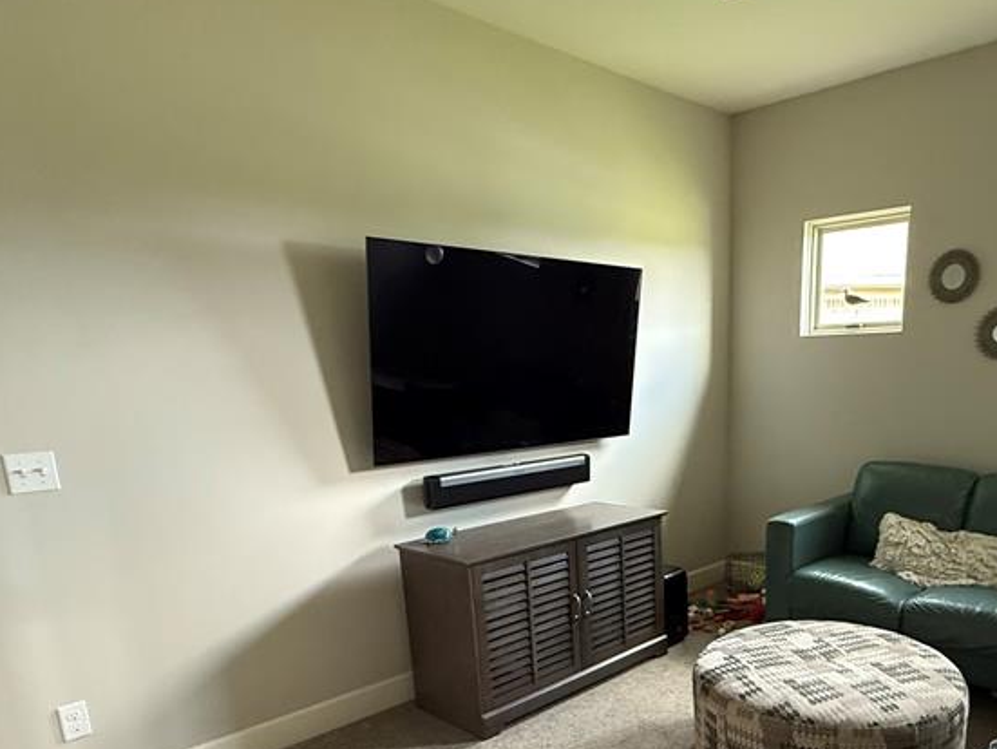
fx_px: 749
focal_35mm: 26
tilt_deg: -14.0
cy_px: 555
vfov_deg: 51.0
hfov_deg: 65.7
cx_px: 655
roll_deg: +0.9
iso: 640
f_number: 2.2
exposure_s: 1/60
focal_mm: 2.22
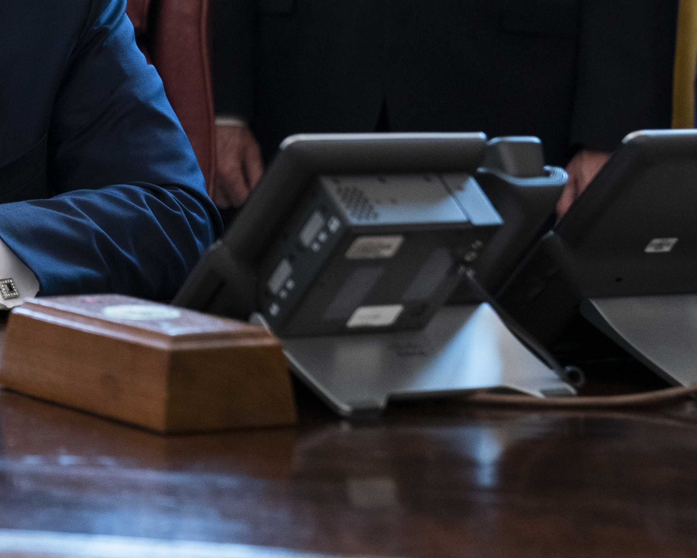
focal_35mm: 148
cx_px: -165
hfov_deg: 12.7
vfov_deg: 10.3
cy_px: -80
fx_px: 3053
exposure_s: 1/250
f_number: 3.2
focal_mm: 57
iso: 2000
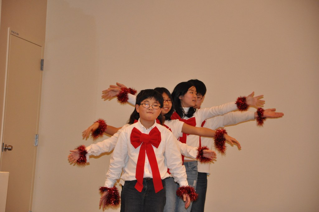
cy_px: 106
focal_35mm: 138
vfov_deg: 9.9
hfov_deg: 14.9
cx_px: 160
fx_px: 1221
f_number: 5.6
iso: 1600
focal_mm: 92
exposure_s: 1/60
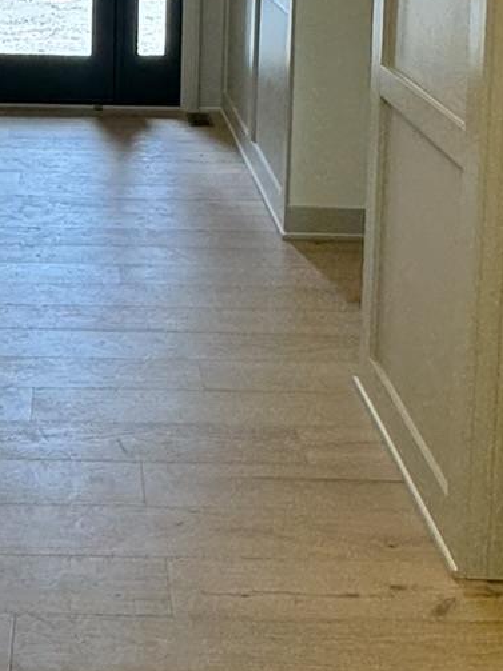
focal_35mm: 57
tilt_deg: -4.8
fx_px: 1105
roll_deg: -0.5
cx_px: 81
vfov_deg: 30.0
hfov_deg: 25.1
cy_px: -83
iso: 50
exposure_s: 1/120
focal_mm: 2.22
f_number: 2.2
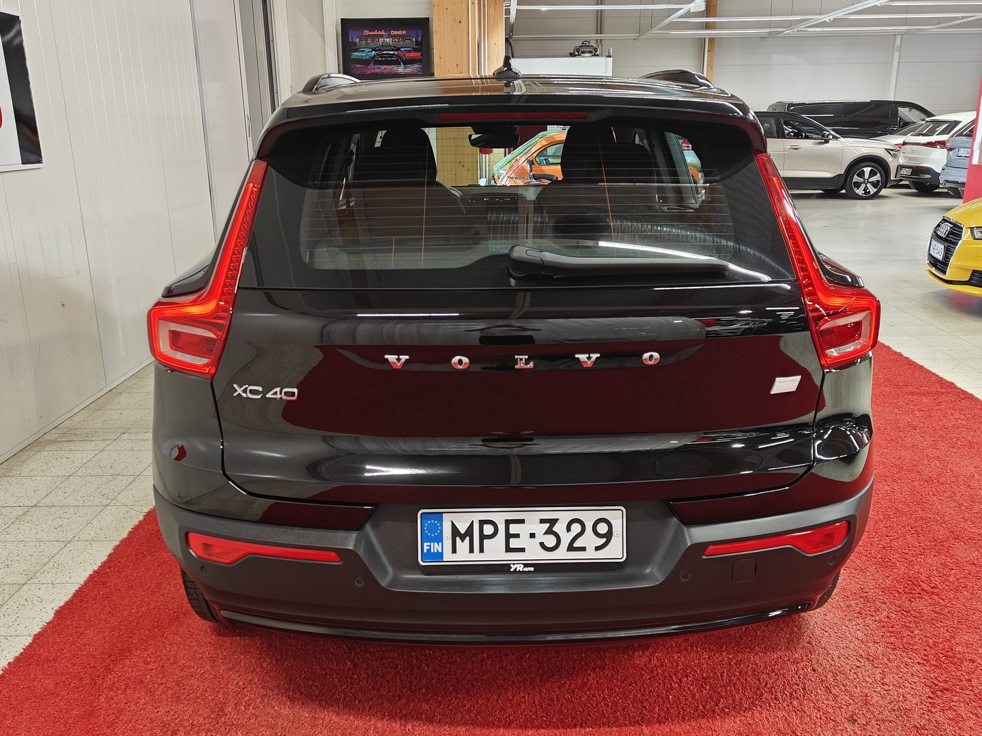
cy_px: 368
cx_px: 491
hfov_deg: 60.0
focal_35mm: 30
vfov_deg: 46.8
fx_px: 851
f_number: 1.8
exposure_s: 1/50
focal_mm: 5.59
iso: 100
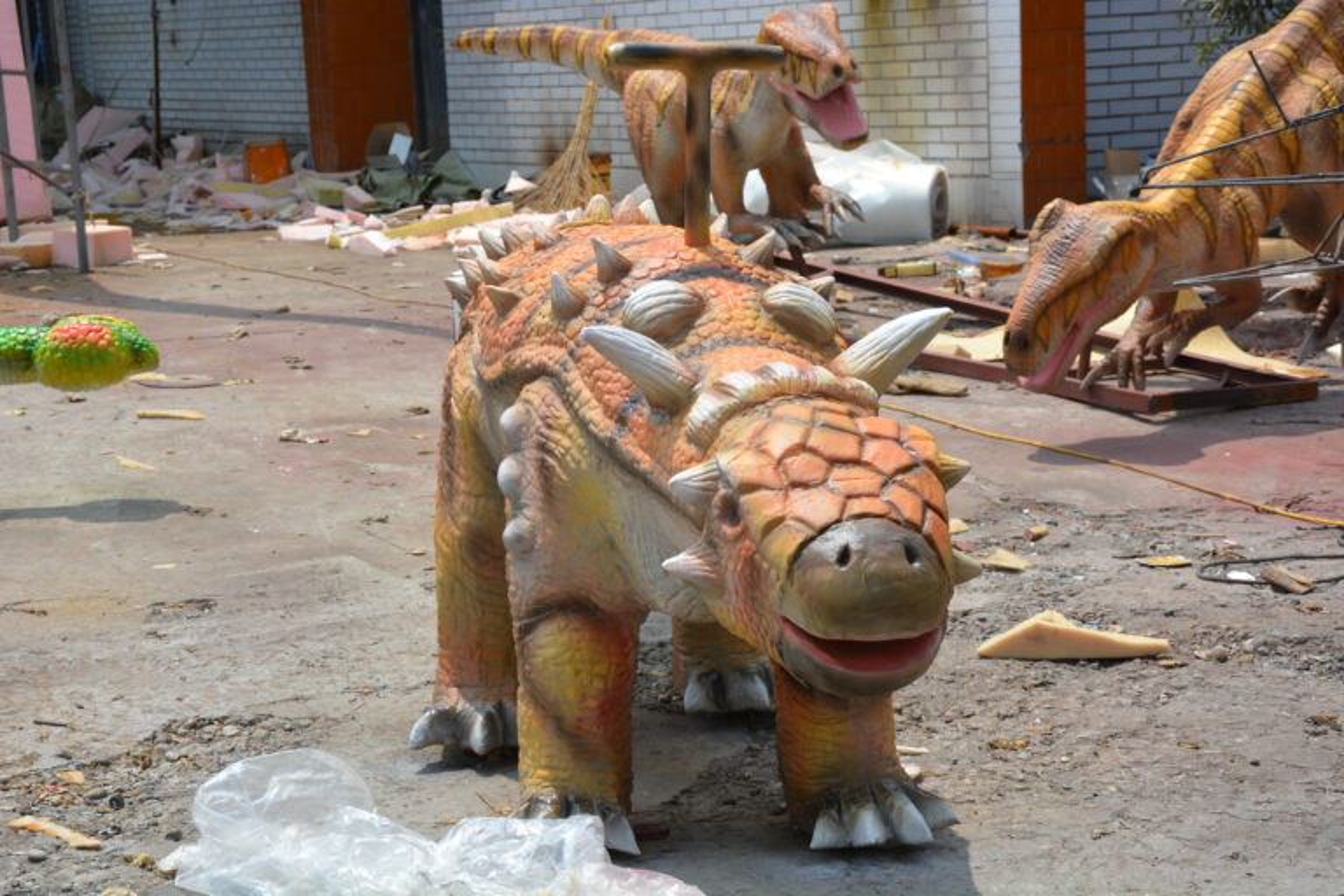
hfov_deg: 26.0
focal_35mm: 78
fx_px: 2912
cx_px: 672
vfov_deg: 17.5
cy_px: 448
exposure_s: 1/250
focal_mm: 52
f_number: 8
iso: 140
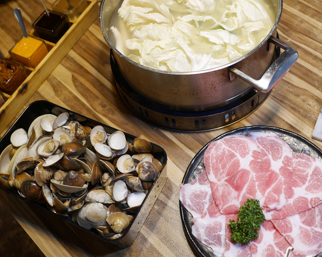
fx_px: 419
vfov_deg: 34.0
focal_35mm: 44
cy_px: 99
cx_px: 199
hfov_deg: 41.8
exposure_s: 1/60
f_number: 2
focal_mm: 15
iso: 320
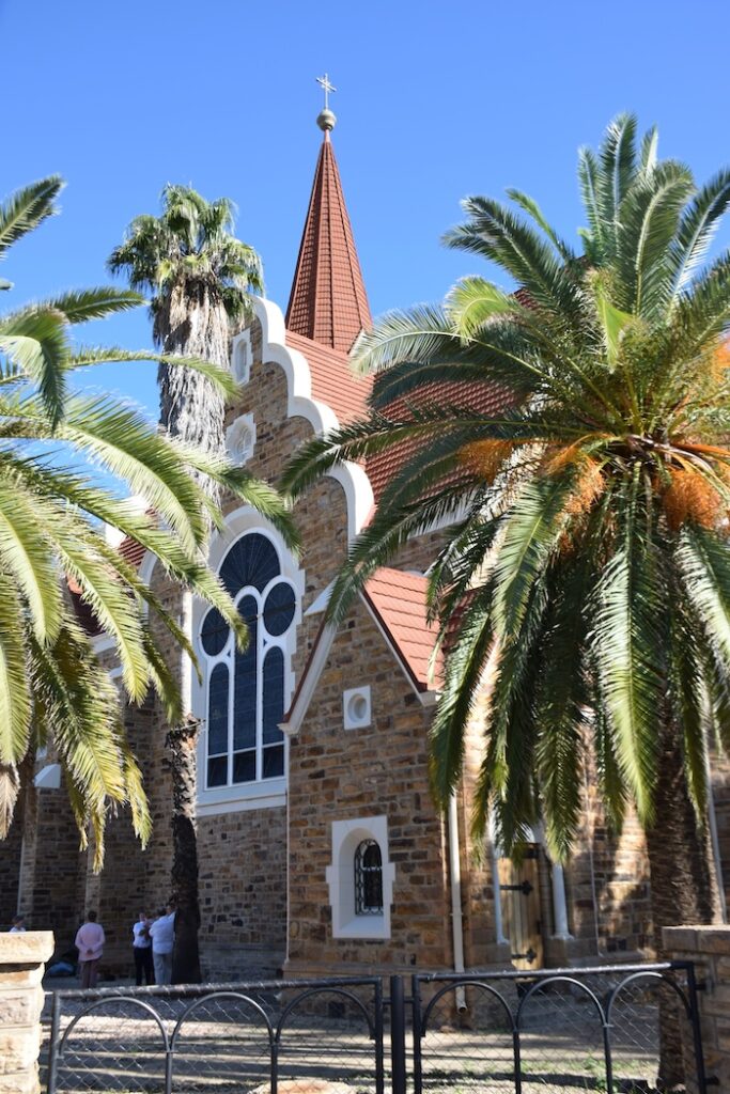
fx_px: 1049
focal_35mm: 34
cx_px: 365
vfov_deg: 55.1
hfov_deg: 38.4
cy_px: 547
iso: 220
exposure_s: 1/250
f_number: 8
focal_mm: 23
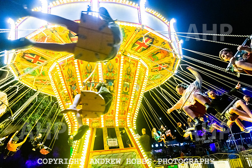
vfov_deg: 53.2
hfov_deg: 73.7
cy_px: 84
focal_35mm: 24
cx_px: 126
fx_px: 168
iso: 3200
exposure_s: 1/400
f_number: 2.8
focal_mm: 24
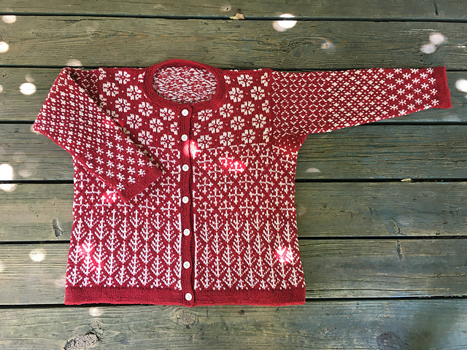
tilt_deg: -79.3
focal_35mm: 29
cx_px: 234
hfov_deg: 61.7
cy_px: 175
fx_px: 391
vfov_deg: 48.2
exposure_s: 1/30
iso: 64
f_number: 2.2
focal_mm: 4.15
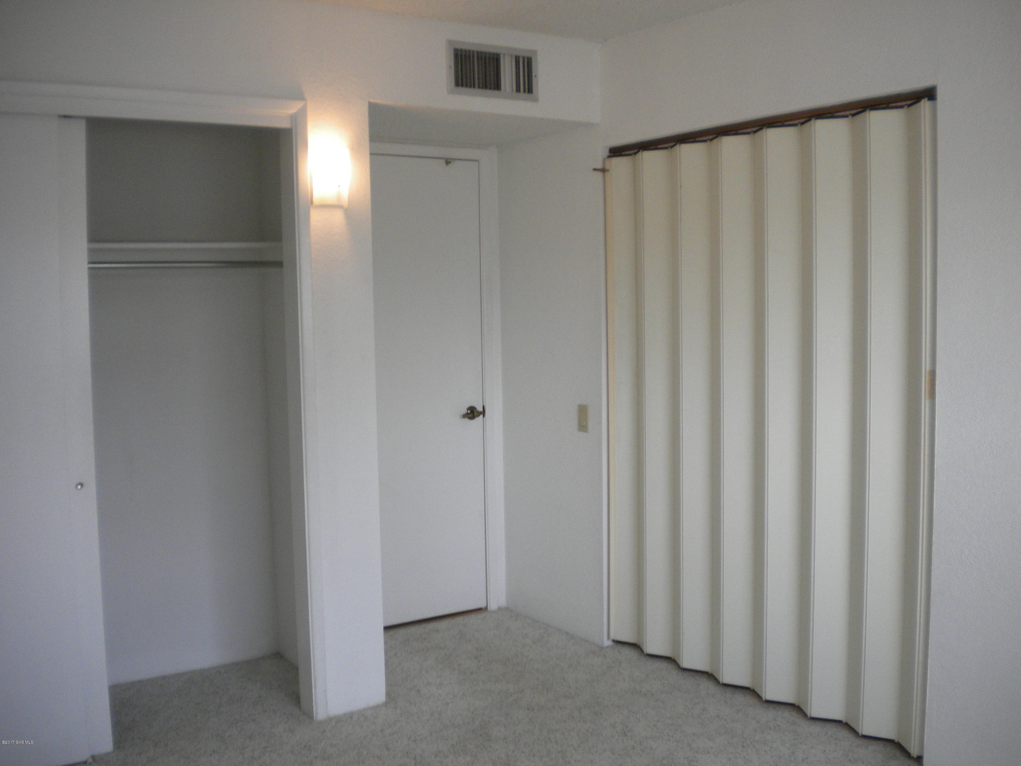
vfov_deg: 40.7
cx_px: 510
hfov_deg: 52.6
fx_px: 1032
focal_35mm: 35
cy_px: 383
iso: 143
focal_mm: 6.3
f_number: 3.1
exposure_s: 1/59.8
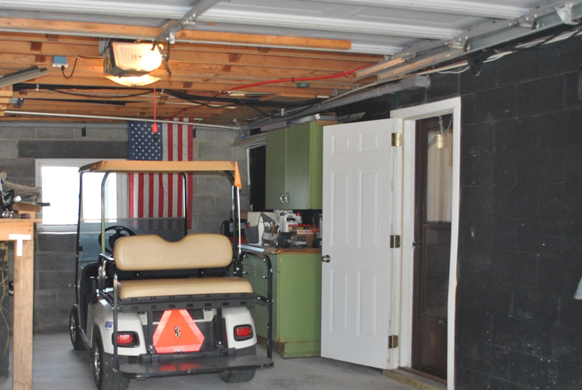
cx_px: 222
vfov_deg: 28.5
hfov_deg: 41.6
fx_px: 761
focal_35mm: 47
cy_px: 271
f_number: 3.5
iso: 200
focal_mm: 18
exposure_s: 1/100
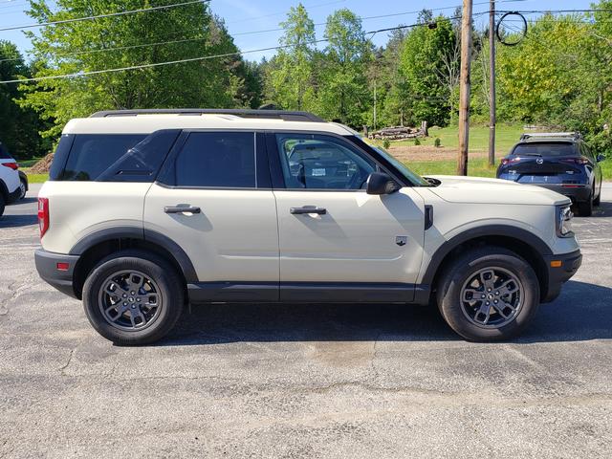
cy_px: 230
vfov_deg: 53.1
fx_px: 460
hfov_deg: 67.3
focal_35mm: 26
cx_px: 306
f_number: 2.4
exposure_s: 1/734
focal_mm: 4.3
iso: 50
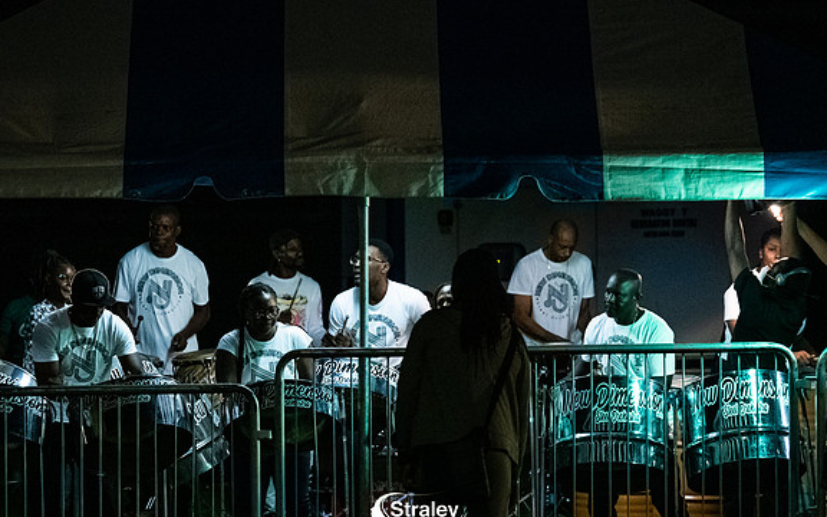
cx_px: 318
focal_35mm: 194
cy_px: 416
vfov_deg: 6.8
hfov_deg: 10.8
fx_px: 4372
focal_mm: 122
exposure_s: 1/160
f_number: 3.5
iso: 4000
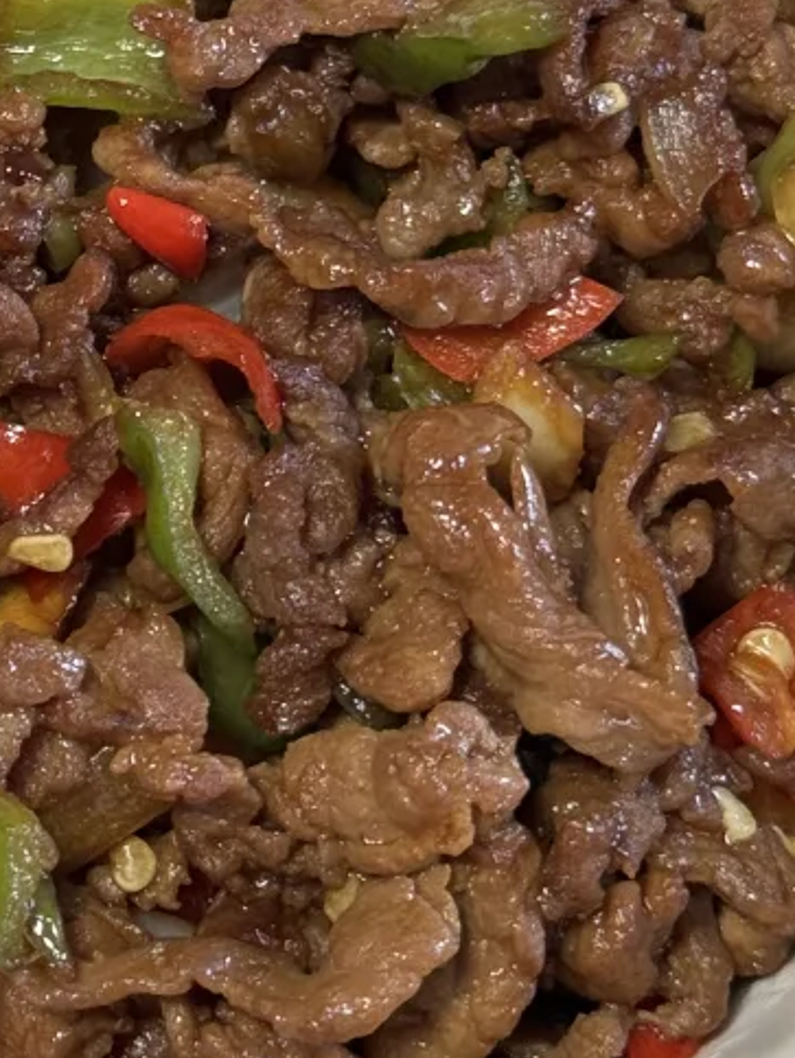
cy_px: -13
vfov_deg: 13.6
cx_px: -57
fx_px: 4373
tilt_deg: -56.2
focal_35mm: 143
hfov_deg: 10.3
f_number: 1.78
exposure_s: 1/60
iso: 160
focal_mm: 6.76
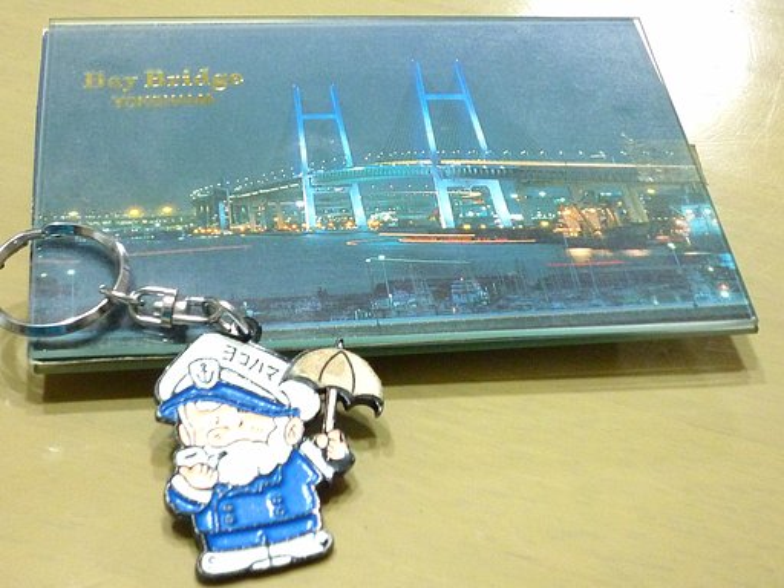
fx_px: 1359
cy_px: 294
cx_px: 392
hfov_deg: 32.2
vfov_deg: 24.4
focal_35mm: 60
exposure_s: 1/20
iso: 400
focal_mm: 6.8
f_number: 4
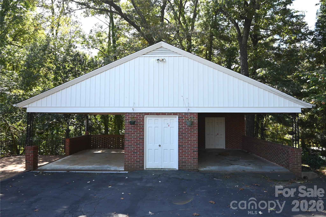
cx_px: 163
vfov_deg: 53.1
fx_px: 217
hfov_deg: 73.7
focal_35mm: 24
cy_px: 108
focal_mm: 24
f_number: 4
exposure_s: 1/1250
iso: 1800
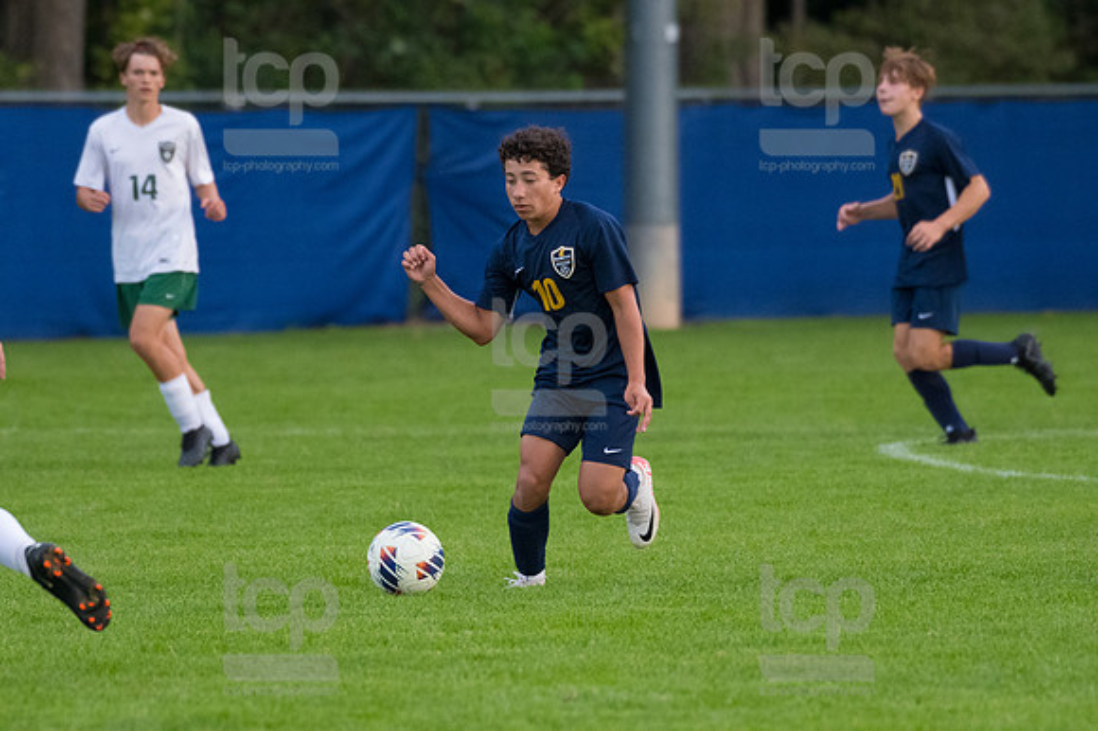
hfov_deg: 4.0
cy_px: 366
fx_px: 15546
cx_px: 549
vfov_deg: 2.7
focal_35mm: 510
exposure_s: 1/2000
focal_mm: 340
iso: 3200
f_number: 5.6
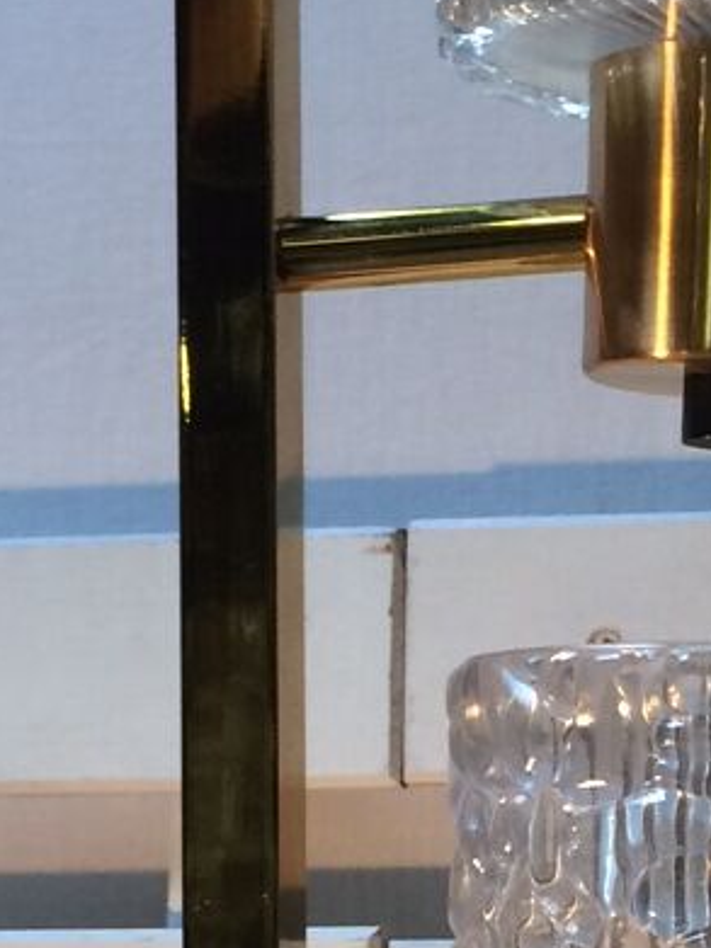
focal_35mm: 121
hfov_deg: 12.2
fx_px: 3316
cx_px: 463
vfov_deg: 15.8
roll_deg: +0.5
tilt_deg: -1.6
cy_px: 1033
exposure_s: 1/33
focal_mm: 4.15
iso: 50
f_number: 2.2
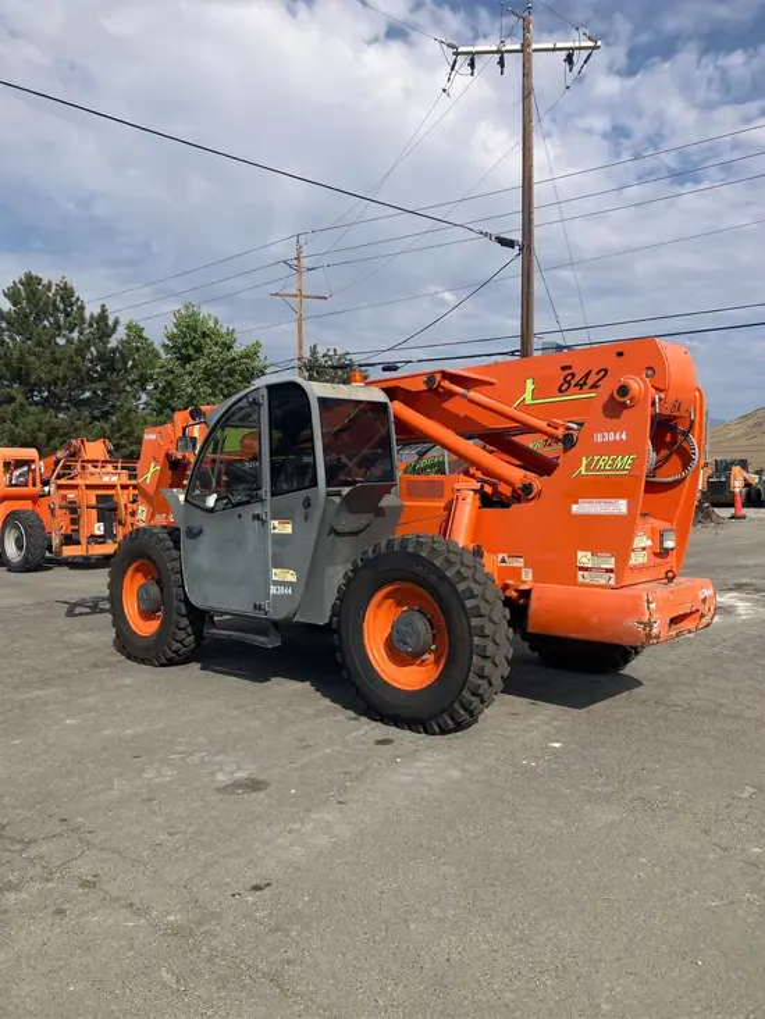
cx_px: 382
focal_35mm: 28
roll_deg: -1.6
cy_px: 510
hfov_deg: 49.8
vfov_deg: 63.4
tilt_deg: -0.7
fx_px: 825
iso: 32
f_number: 1.8
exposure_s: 1/2558
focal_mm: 3.99
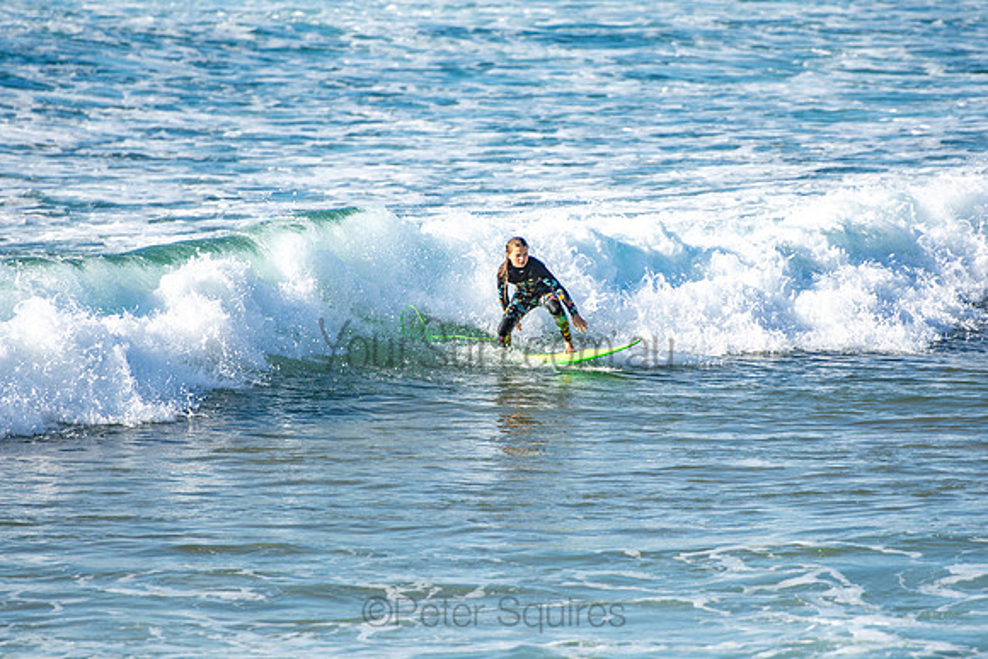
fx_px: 8235
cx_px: 494
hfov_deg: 6.9
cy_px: 330
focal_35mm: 300
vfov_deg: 4.6
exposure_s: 1/1250
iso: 100
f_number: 3.2
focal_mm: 200
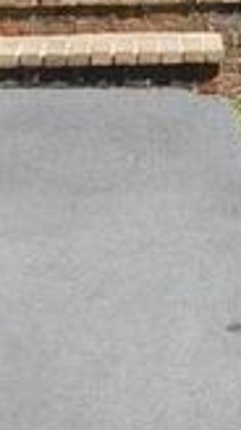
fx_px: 1161
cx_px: 320
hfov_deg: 11.5
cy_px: -381
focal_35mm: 102
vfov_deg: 16.8
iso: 125
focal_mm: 4
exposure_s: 1/1250
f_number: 3
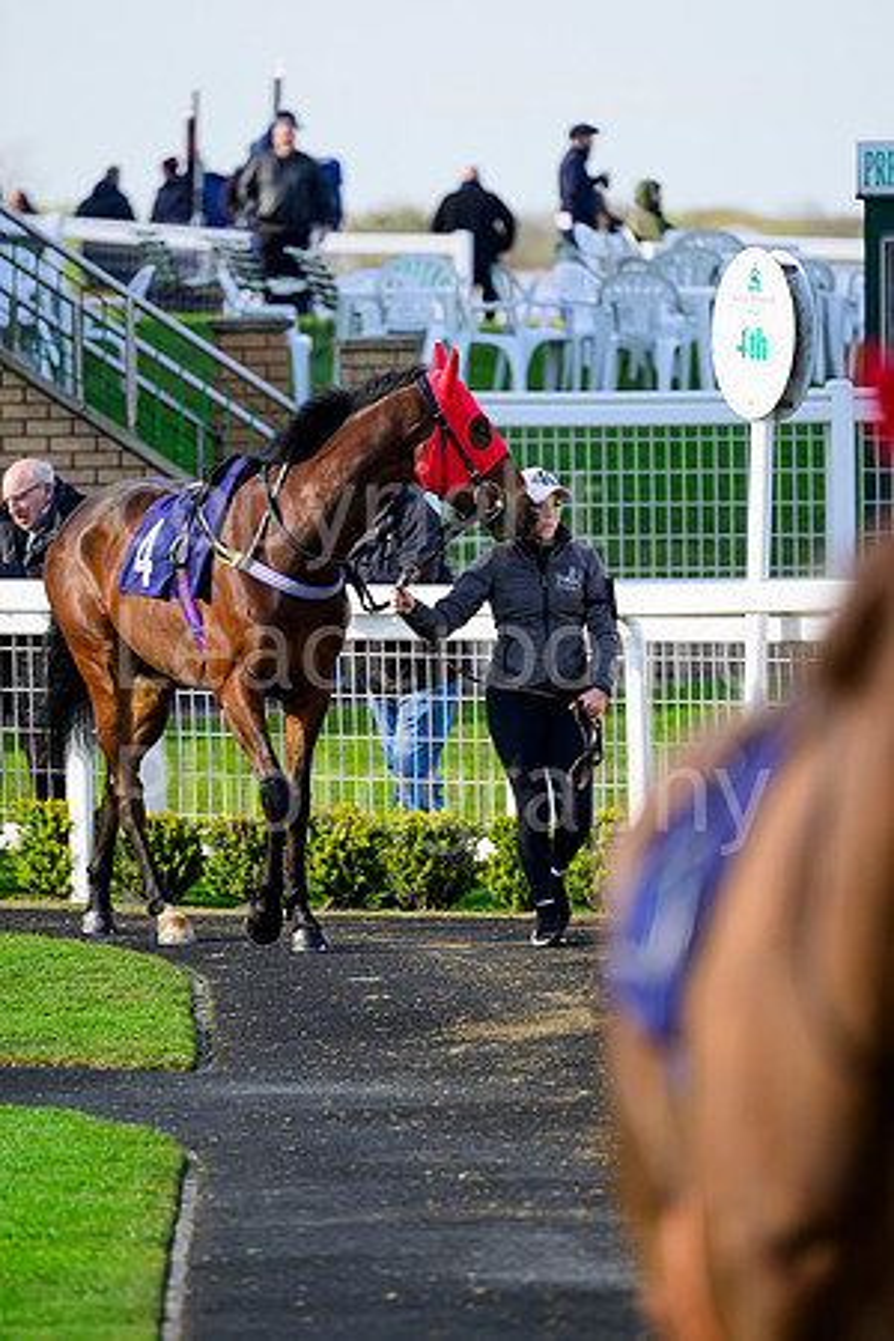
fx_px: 12664
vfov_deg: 6.1
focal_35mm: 340
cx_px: 447
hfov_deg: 4.0
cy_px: 670
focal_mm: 340
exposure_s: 1/1600
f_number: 5.3
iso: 800
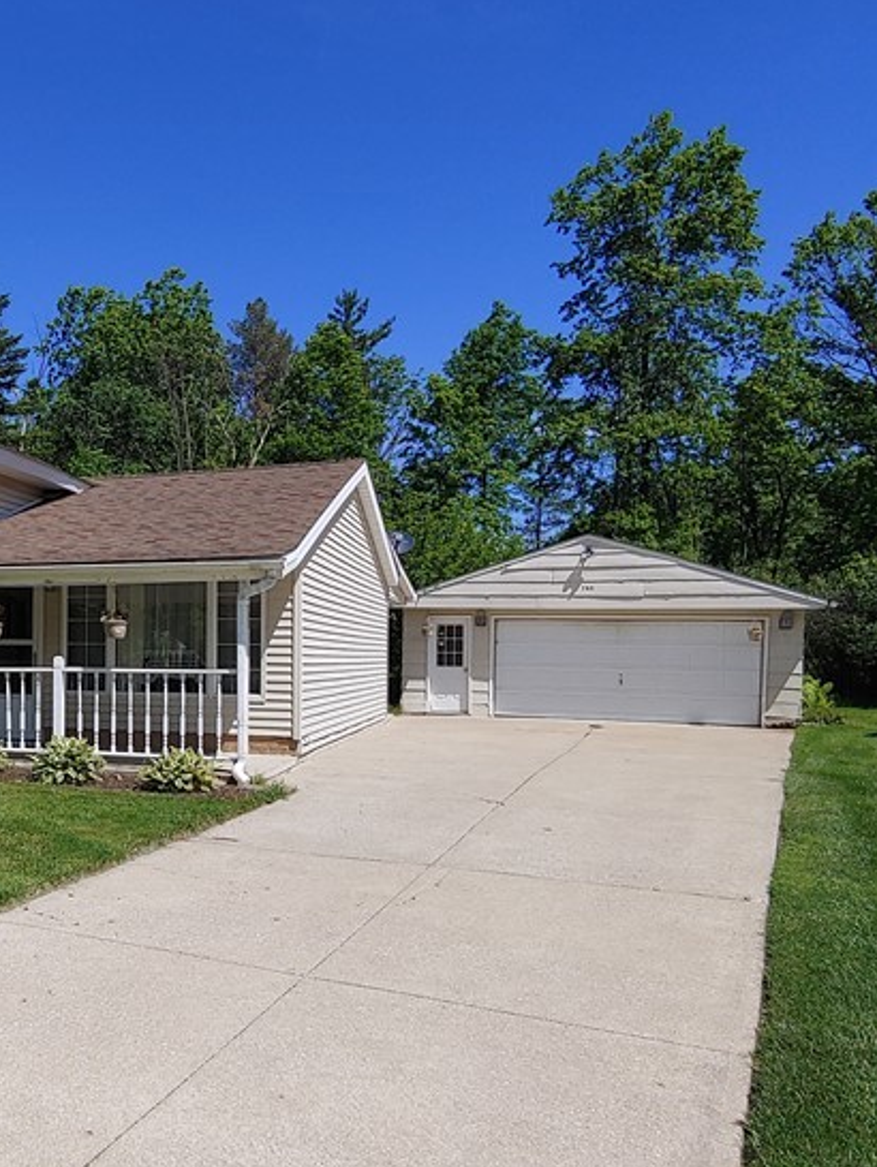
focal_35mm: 30
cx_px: 66
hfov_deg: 42.4
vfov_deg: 59.8
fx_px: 1013
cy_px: 637
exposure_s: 1/1250
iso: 50
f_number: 1.9
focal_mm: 2.18
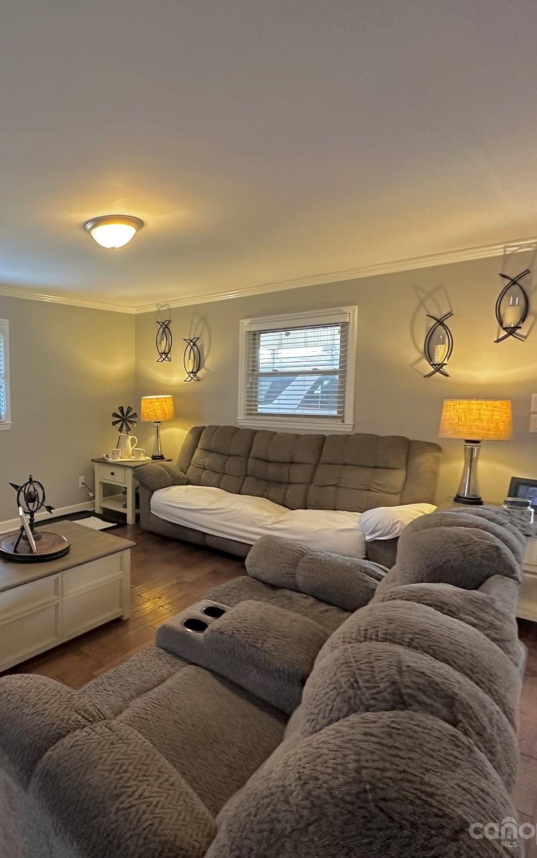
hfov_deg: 52.7
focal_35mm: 20
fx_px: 468
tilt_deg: -4.9
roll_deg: +0.1
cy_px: 425
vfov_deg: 85.1
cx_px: 58
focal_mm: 2.22
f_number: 2.2
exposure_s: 1/60
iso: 500
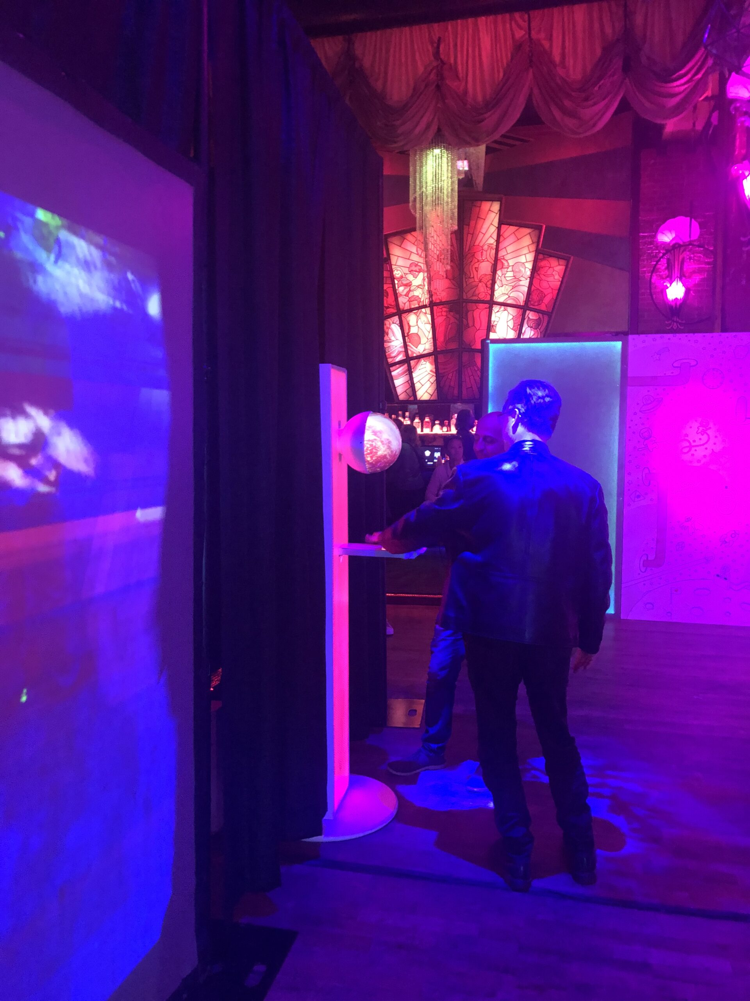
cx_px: 375
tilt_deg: -4.1
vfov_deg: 63.4
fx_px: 809
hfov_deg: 49.7
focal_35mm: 28
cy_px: 500
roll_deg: +0.3
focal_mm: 4
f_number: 1.8
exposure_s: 1/4
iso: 125
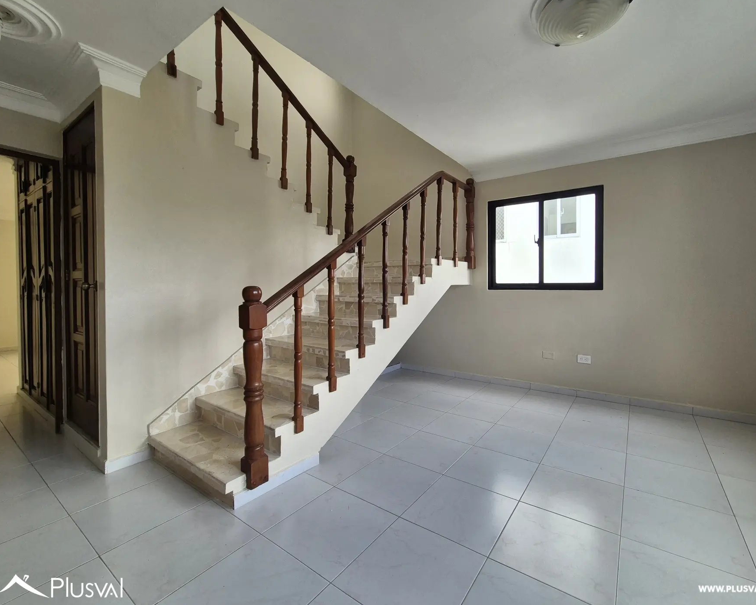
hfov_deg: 100.5
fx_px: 313
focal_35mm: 14
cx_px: 406
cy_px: 294
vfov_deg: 88.0
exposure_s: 1/120
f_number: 2.2
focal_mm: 2.2
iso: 80
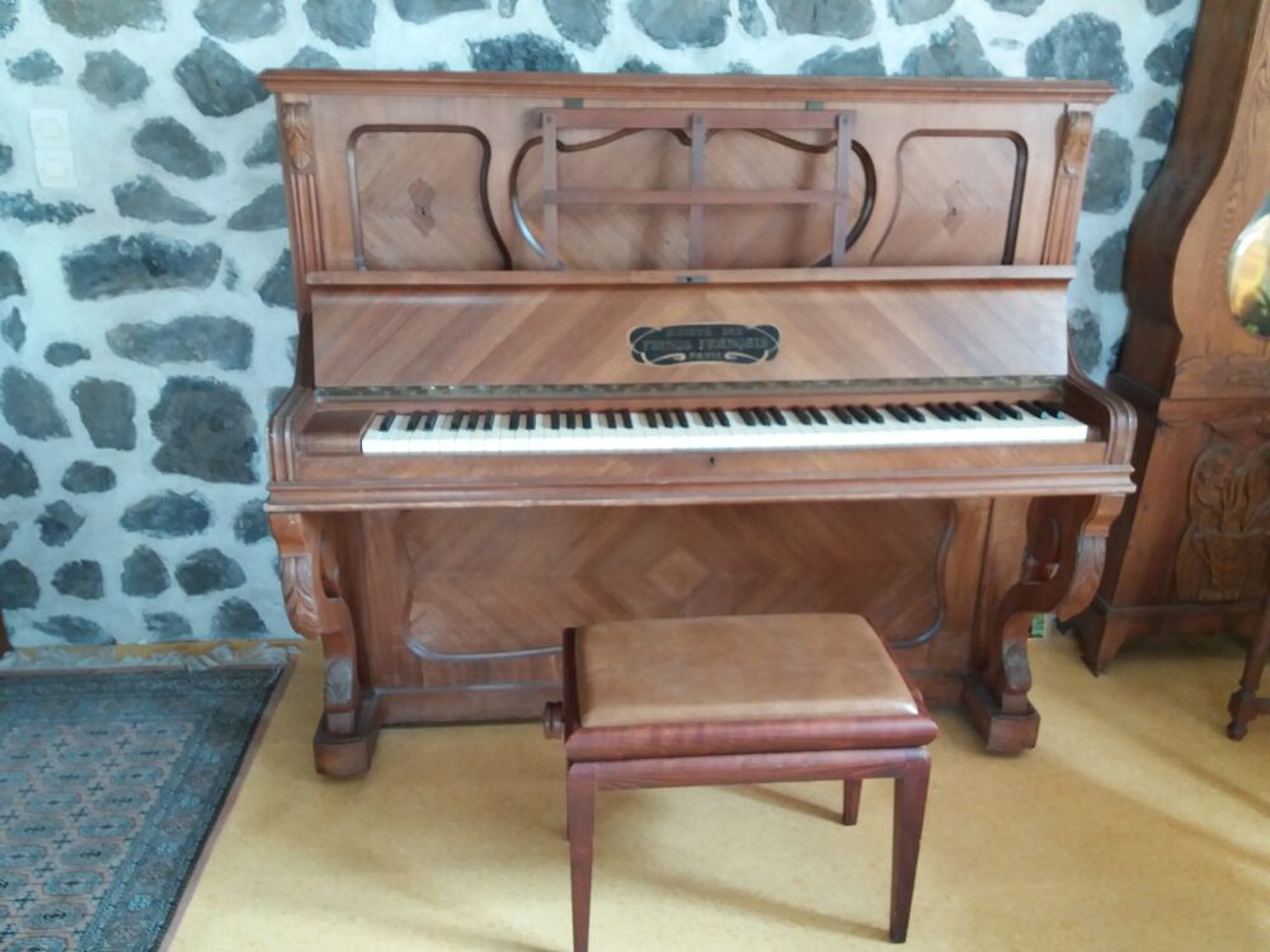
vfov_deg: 49.7
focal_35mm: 28
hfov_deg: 63.4
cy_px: 476
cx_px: 635
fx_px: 1027
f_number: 1.9
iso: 160
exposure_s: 1/20
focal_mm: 3.7
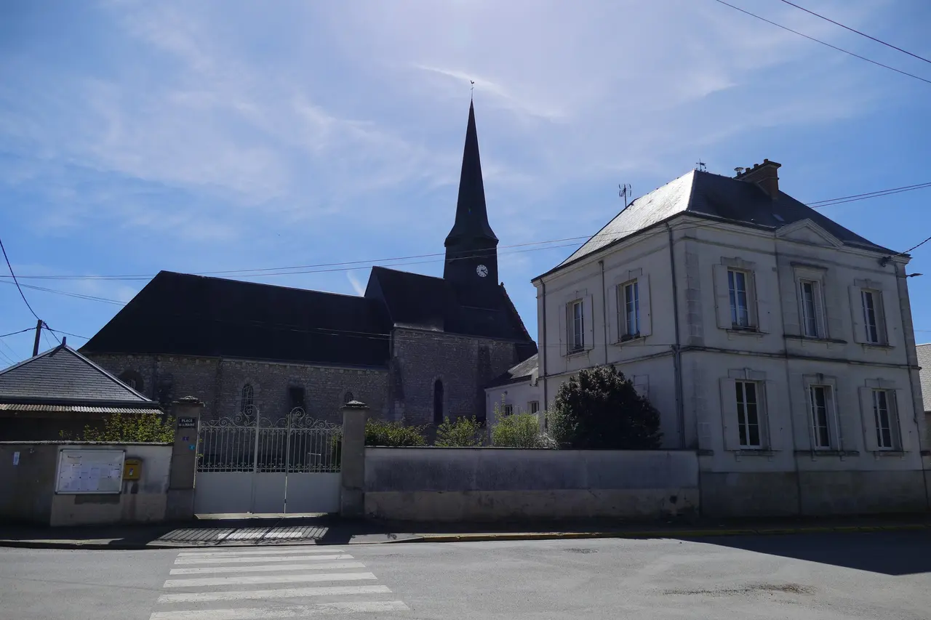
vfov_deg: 49.5
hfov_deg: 69.4
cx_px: 466
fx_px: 672
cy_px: 310
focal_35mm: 26
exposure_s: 1/3200
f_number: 3.2
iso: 125
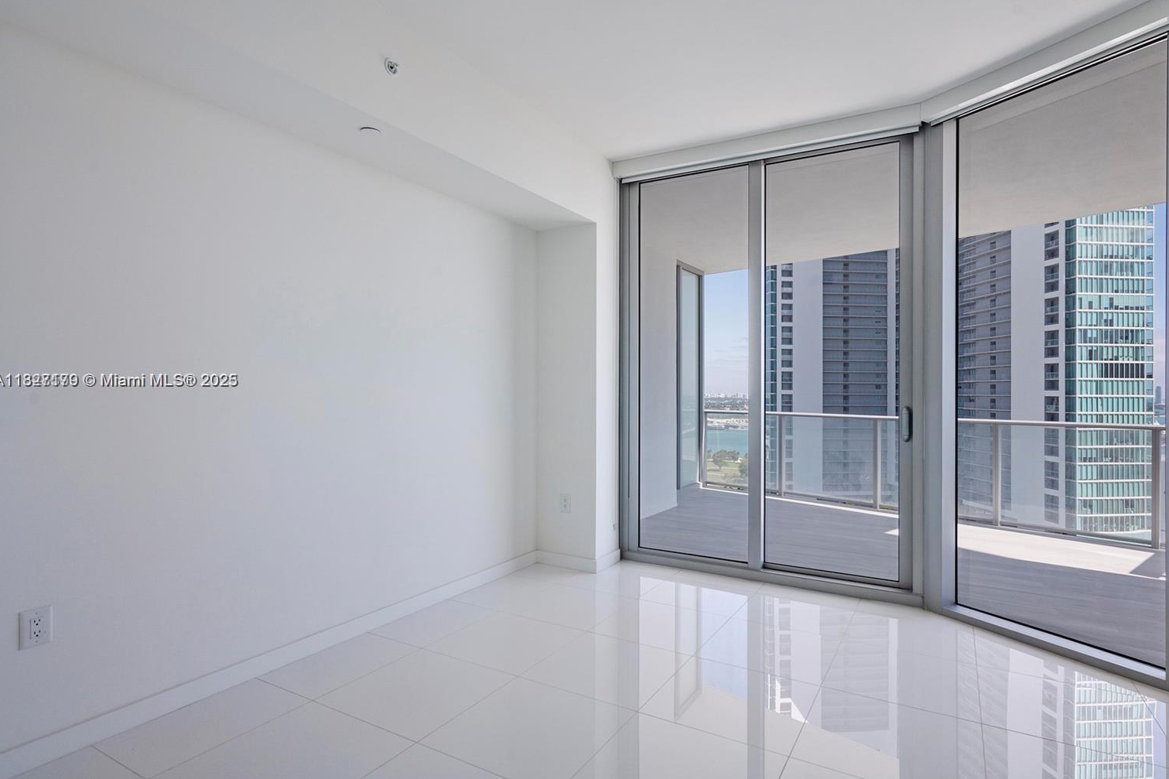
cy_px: 381
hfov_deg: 90.0
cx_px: 609
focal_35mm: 18
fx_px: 584
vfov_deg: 67.4
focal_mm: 17
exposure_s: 1/200
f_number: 8
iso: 320
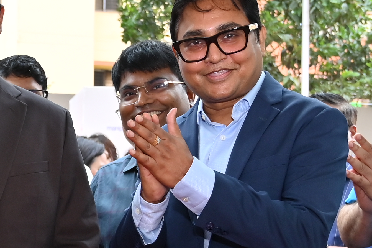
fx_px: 1116
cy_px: 232
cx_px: -16
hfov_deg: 18.4
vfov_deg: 12.6
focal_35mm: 108
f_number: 4.5
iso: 200
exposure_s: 1/200
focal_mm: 24
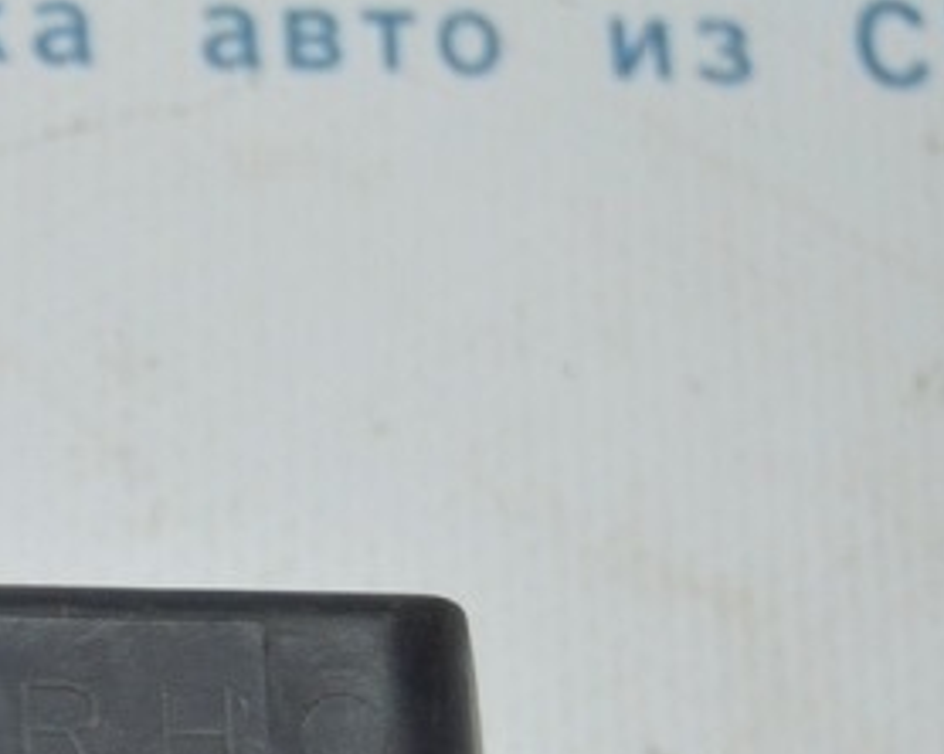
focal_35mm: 161
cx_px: -496
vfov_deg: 9.5
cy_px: 715
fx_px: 4487
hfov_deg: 11.5
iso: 400
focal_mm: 31
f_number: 4.2
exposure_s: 1/80
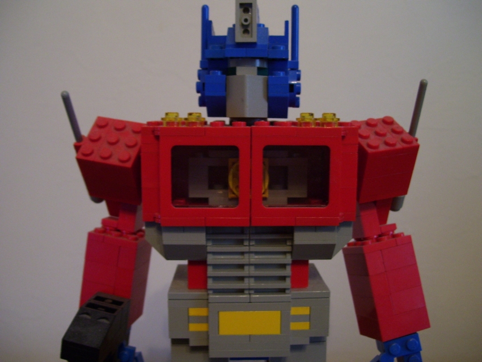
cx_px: 241
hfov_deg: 50.1
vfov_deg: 38.7
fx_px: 515
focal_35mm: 37
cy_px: 181
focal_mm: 6
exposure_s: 1/8
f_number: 2.7
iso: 160
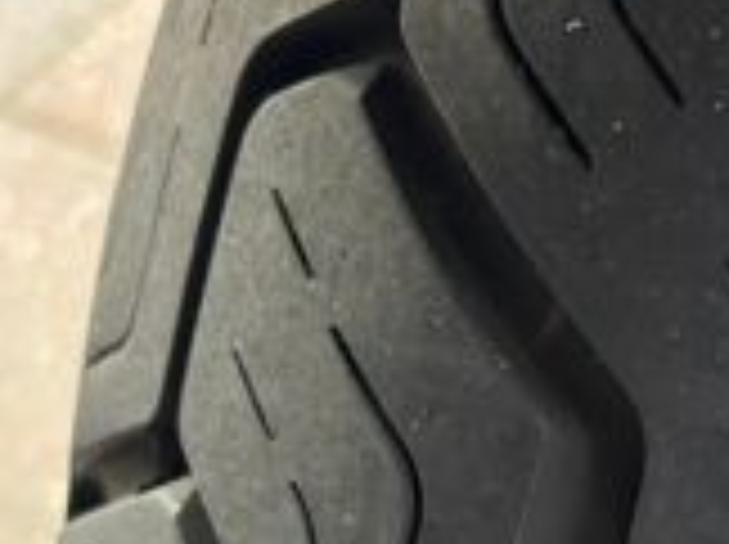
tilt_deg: -51.5
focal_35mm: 103
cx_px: 608
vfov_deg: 13.9
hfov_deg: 18.9
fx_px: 2166
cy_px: 656
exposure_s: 1/60
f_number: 1.6
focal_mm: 5.96
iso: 160
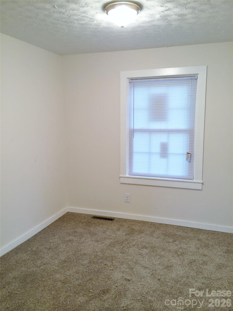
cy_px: 156
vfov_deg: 60.0
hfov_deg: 46.8
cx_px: 116
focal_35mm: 30
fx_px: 269
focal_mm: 4.12
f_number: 2.2
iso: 80
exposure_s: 1/30
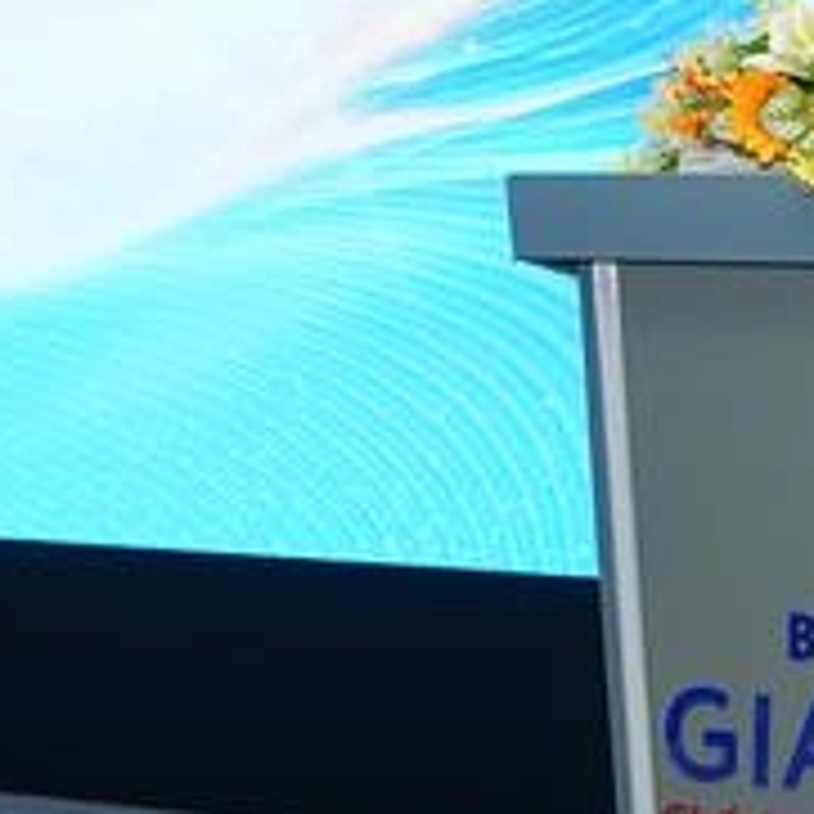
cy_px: -47
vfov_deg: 16.6
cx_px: 409
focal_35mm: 102
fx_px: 2714
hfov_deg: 17.1
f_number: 5
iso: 1000
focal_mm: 23
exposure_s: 1/200
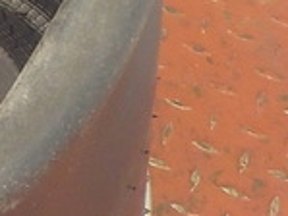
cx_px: -93
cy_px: 44
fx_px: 1074
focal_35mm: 129
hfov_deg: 14.6
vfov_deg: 11.5
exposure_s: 1/30
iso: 320
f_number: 3.3
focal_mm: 4.1
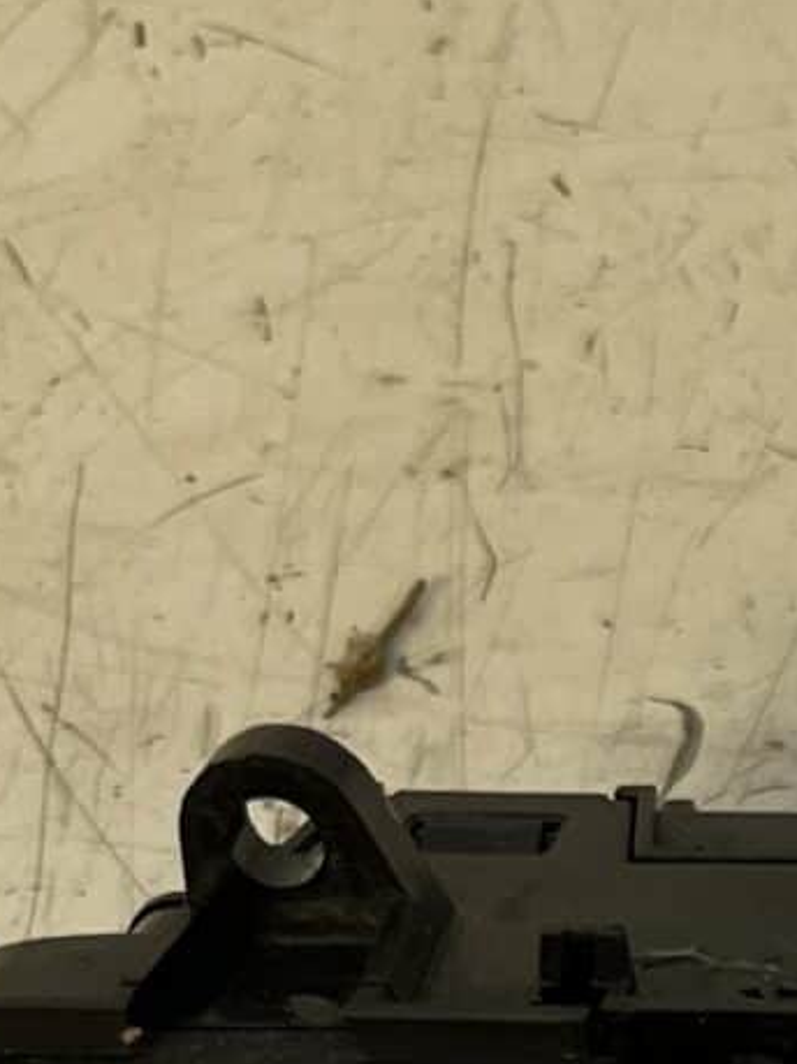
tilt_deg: -67.3
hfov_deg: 9.4
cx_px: 1710
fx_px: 4453
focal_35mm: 145
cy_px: 1769
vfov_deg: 12.7
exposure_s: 1/100
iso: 100
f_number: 1.6
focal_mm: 5.1
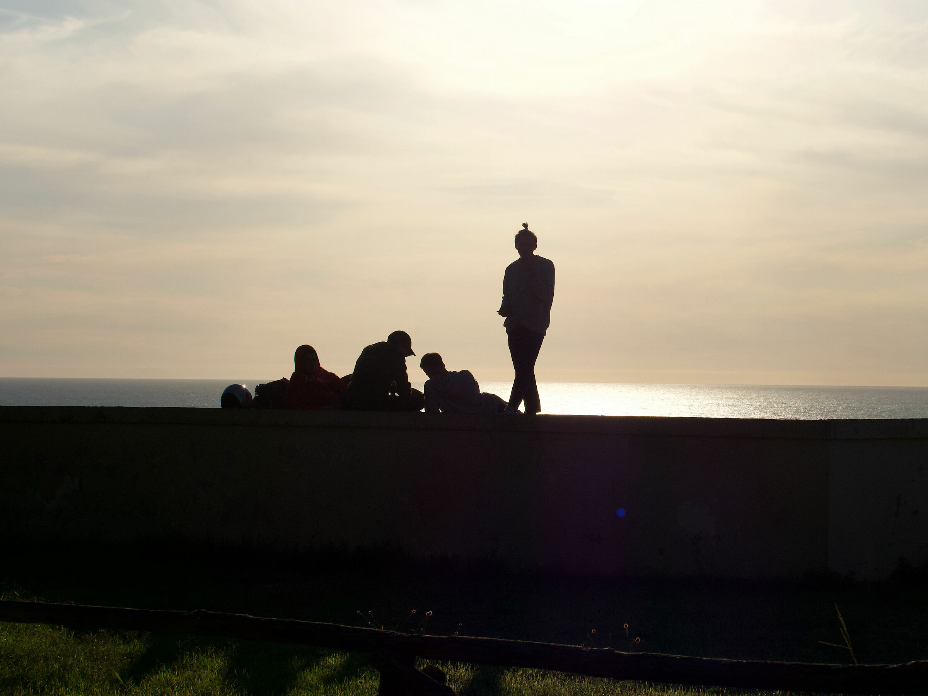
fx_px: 2145
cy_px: 348
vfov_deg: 18.4
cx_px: 464
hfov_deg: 24.4
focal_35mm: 80
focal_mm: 40
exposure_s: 1/2000
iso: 200
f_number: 7.1
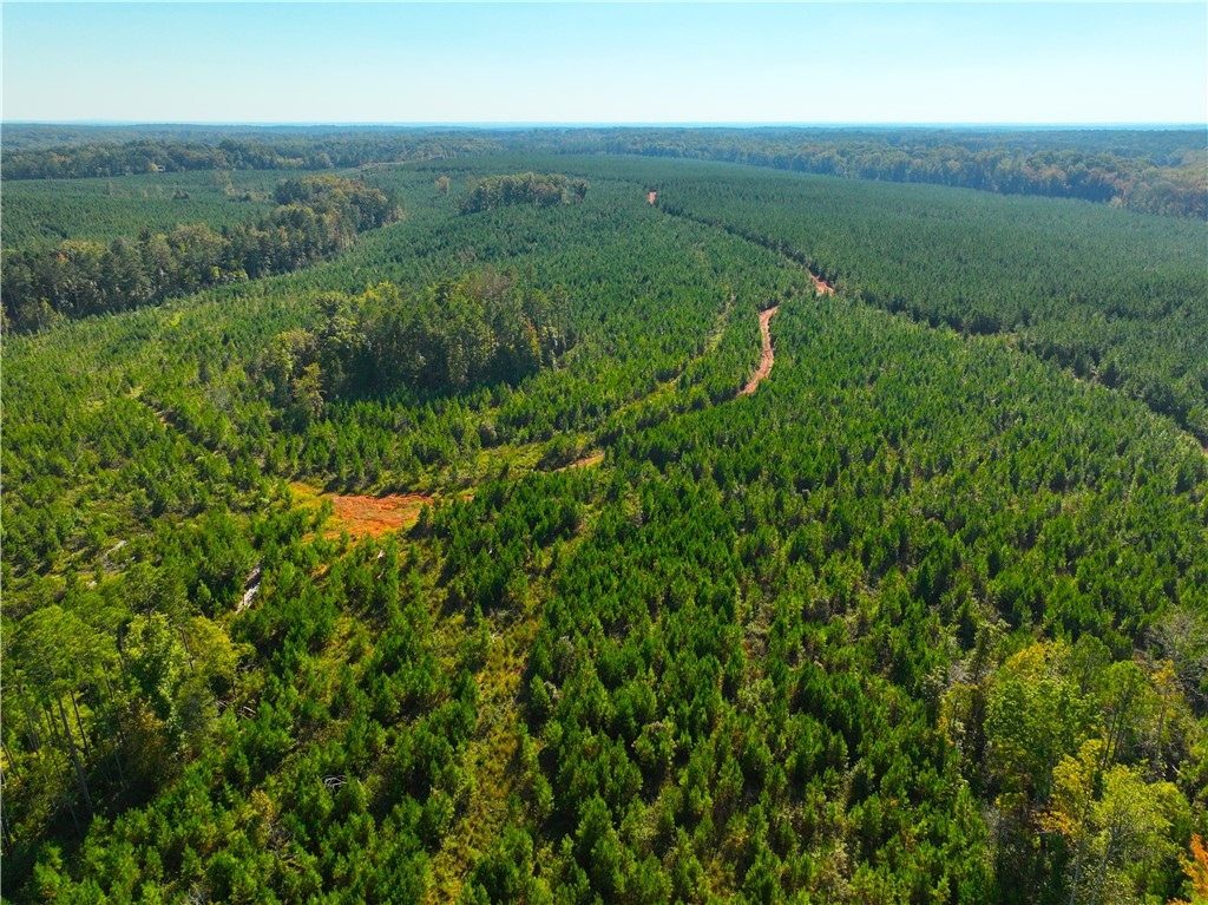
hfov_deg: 71.6
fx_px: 837
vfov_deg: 56.8
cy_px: 452
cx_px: 604
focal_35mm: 24
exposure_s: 1/500
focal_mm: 12.29
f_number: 2.8
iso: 260
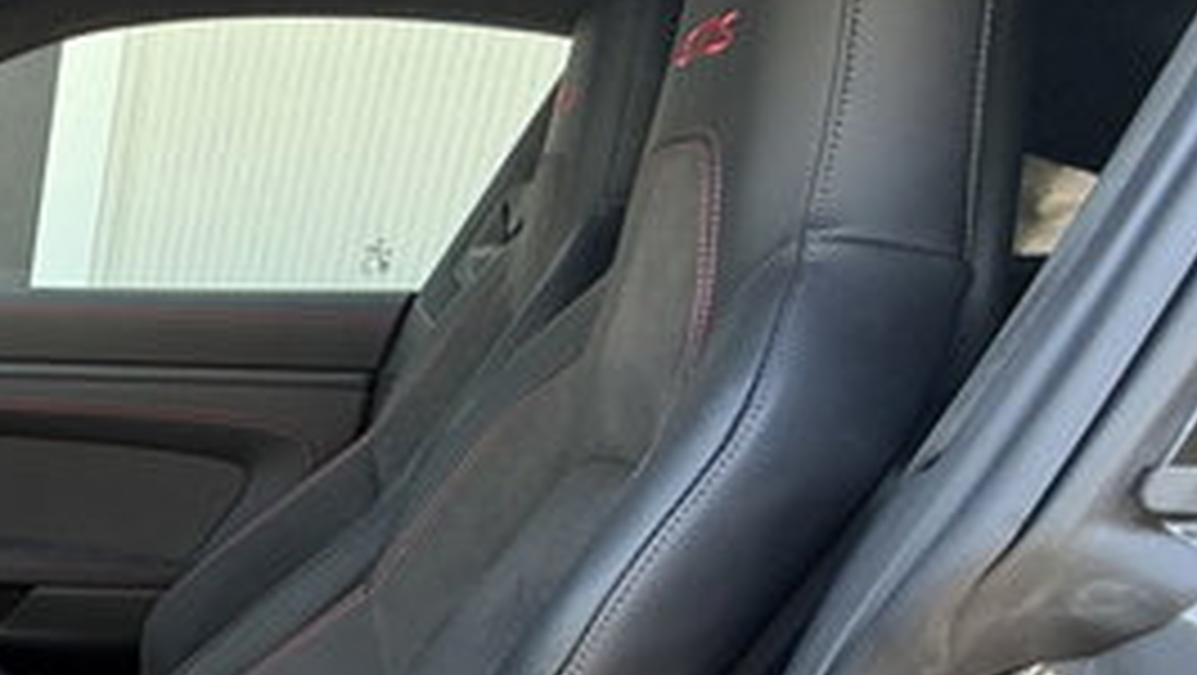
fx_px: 1397
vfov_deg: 23.9
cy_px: 873
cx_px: -346
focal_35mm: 44
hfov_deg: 33.9
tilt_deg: -24.5
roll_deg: -1.5
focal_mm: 2.22
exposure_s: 1/121
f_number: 2.2
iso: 125
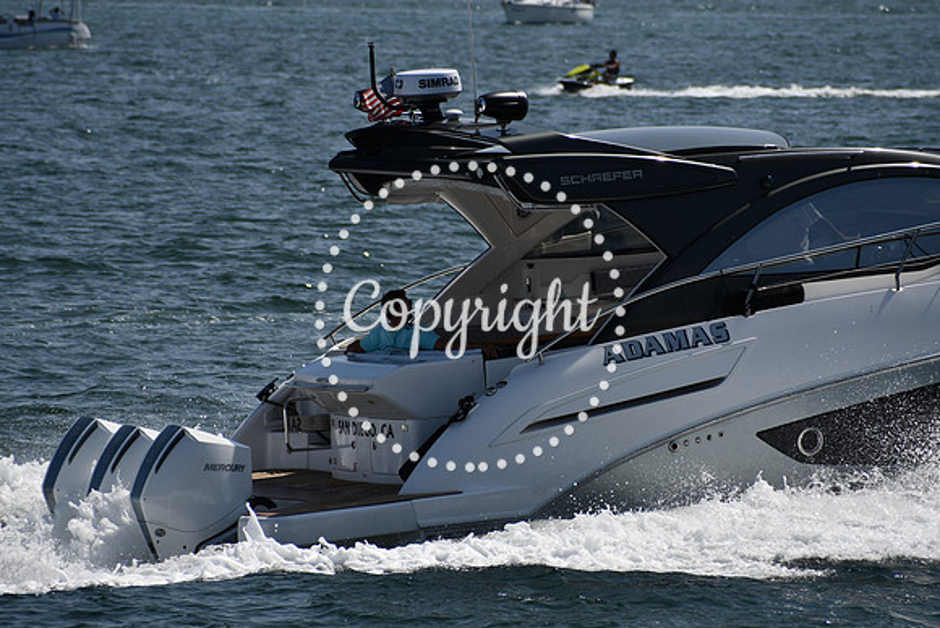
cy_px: 314
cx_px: 470
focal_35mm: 450
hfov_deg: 4.6
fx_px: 11752
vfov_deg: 3.1
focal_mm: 300
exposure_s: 1/2000
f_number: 8
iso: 200
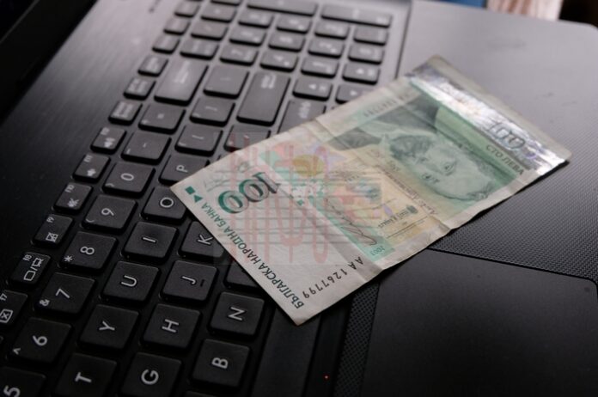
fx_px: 780
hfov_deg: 42.0
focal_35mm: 47
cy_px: 198
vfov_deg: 28.6
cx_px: 299
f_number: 4.7
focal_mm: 31
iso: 400
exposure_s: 1/60
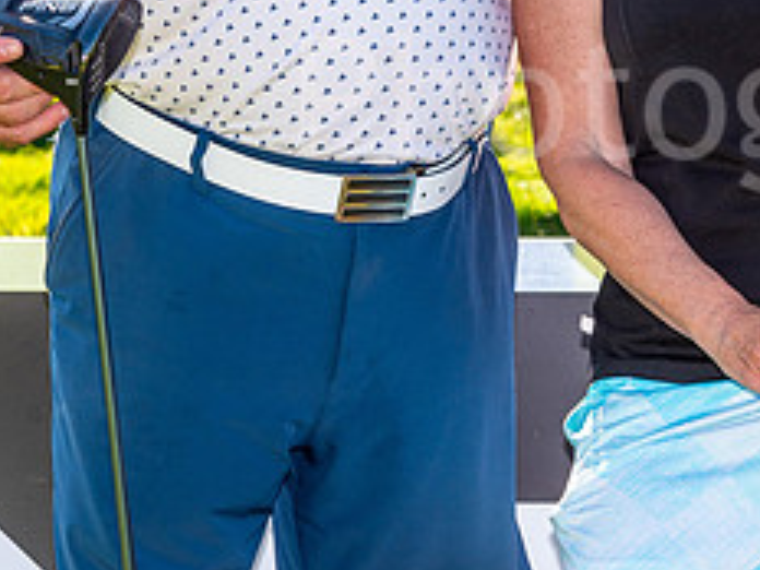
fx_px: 5686
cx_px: 752
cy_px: -56
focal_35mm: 259
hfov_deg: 7.6
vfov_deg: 5.7
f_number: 11
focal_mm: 90
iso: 200
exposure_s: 1/200
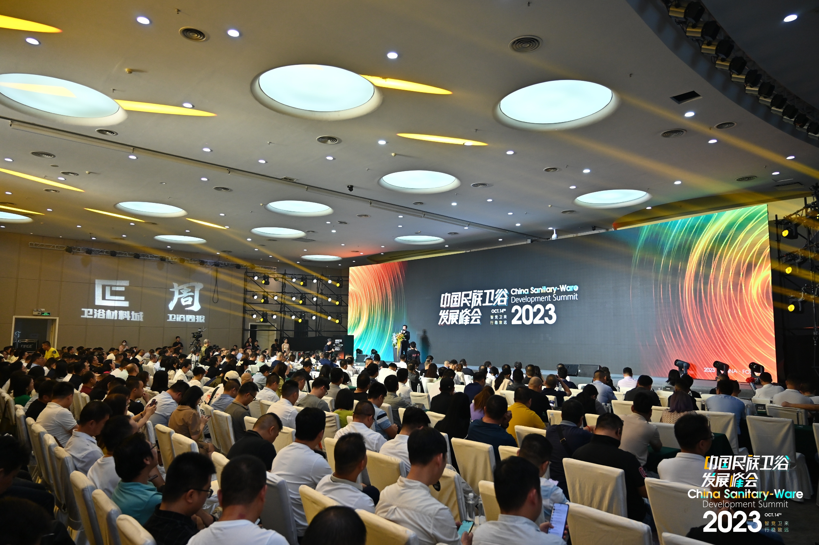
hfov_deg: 73.8
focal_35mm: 24
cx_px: 410
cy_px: 272
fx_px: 546
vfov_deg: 53.1
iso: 640
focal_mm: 24
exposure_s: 1/161
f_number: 4
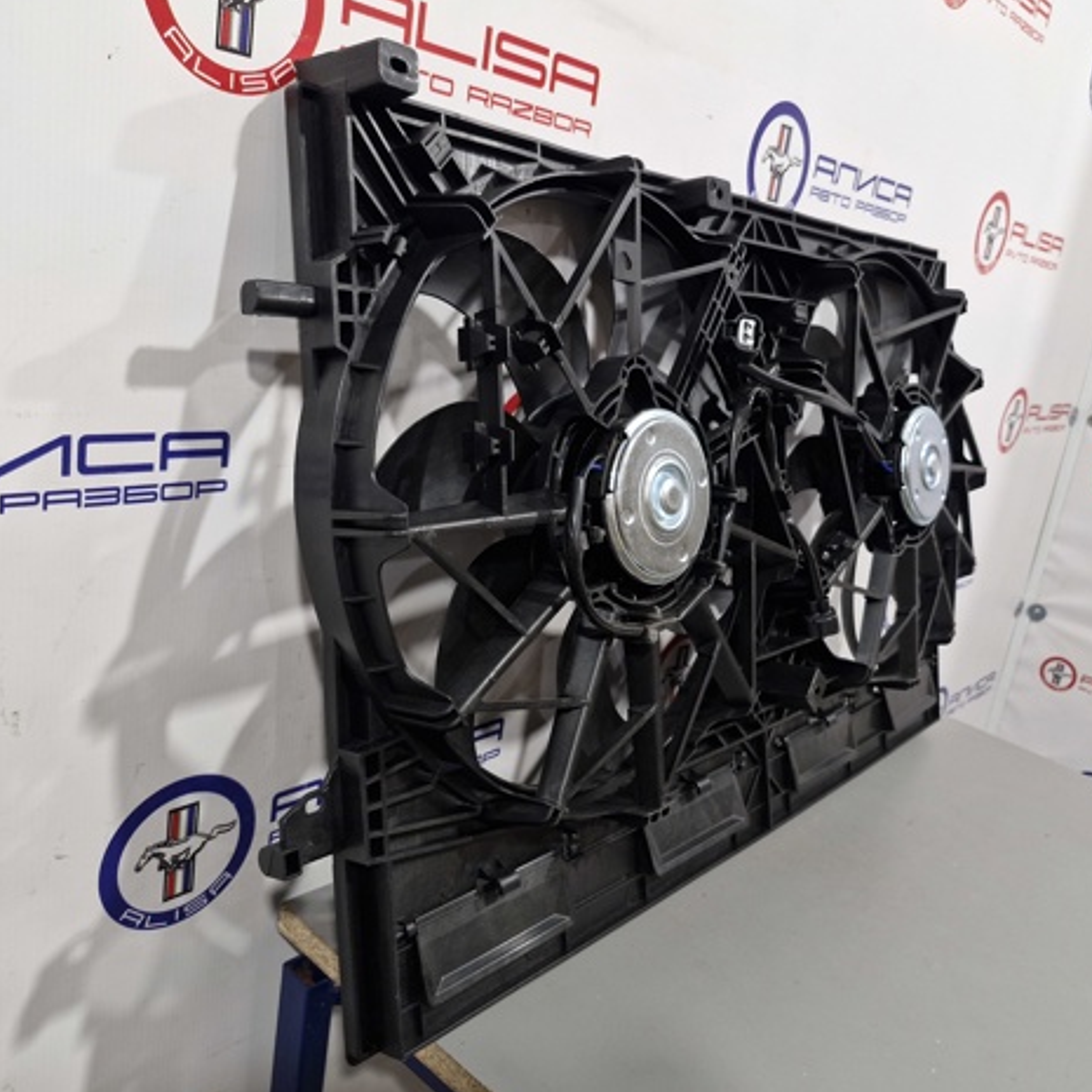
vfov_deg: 57.3
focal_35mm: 28
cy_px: 552
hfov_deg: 57.2
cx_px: 596
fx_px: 999
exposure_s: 1/100
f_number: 1.8
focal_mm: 5.54
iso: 250
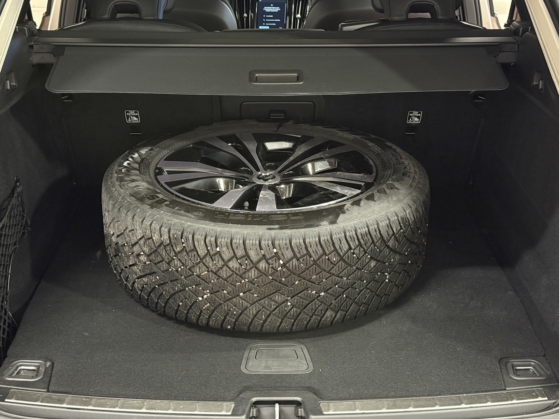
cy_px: 205
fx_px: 808
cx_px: 275
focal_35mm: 50
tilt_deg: -19.9
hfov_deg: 38.2
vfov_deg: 29.1
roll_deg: -0.3
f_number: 1.78
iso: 500
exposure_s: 1/34
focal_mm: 6.76
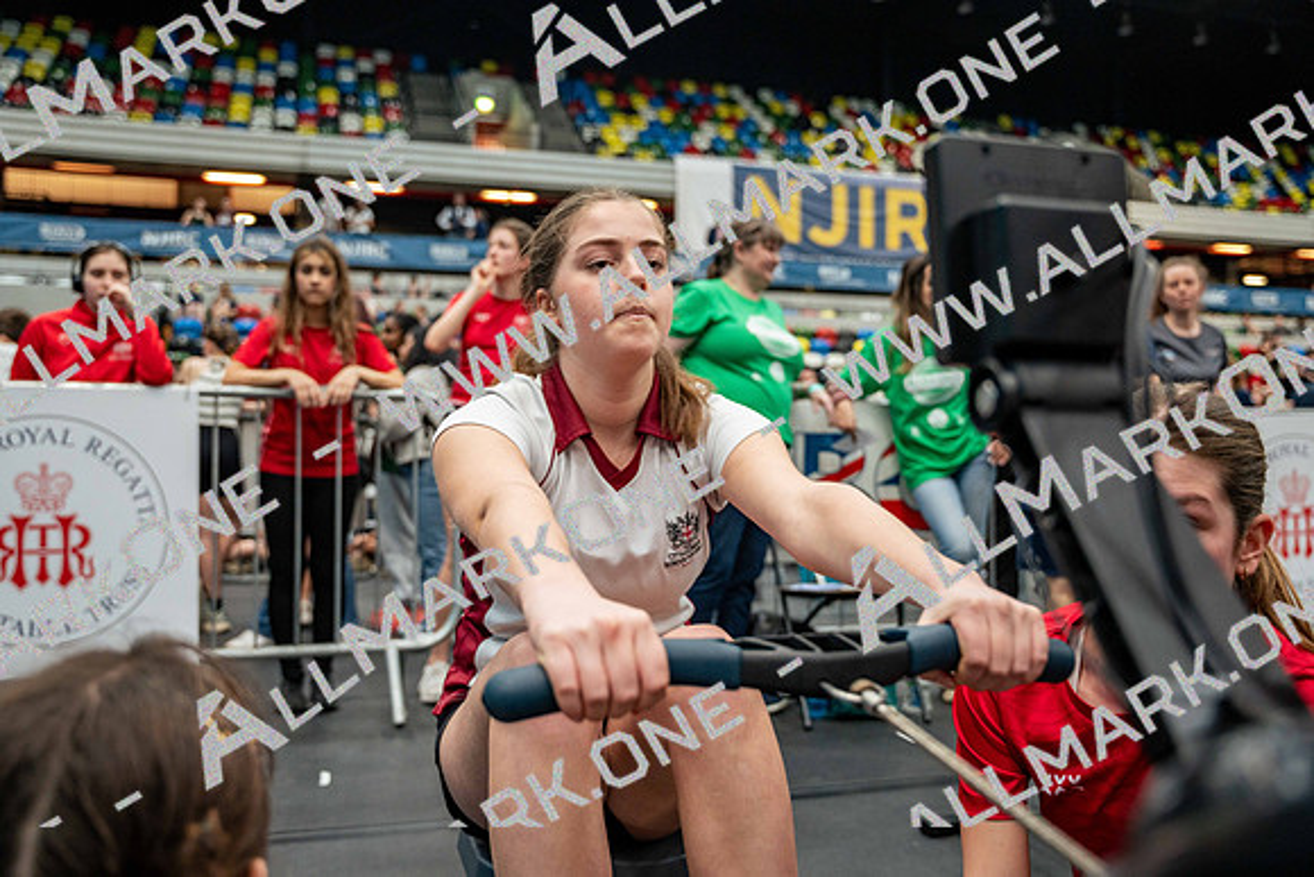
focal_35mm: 32
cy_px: 438
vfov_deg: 41.3
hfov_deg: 58.9
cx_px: 657
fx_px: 1165
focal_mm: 31.9
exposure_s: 1/200
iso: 1000
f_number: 2.8
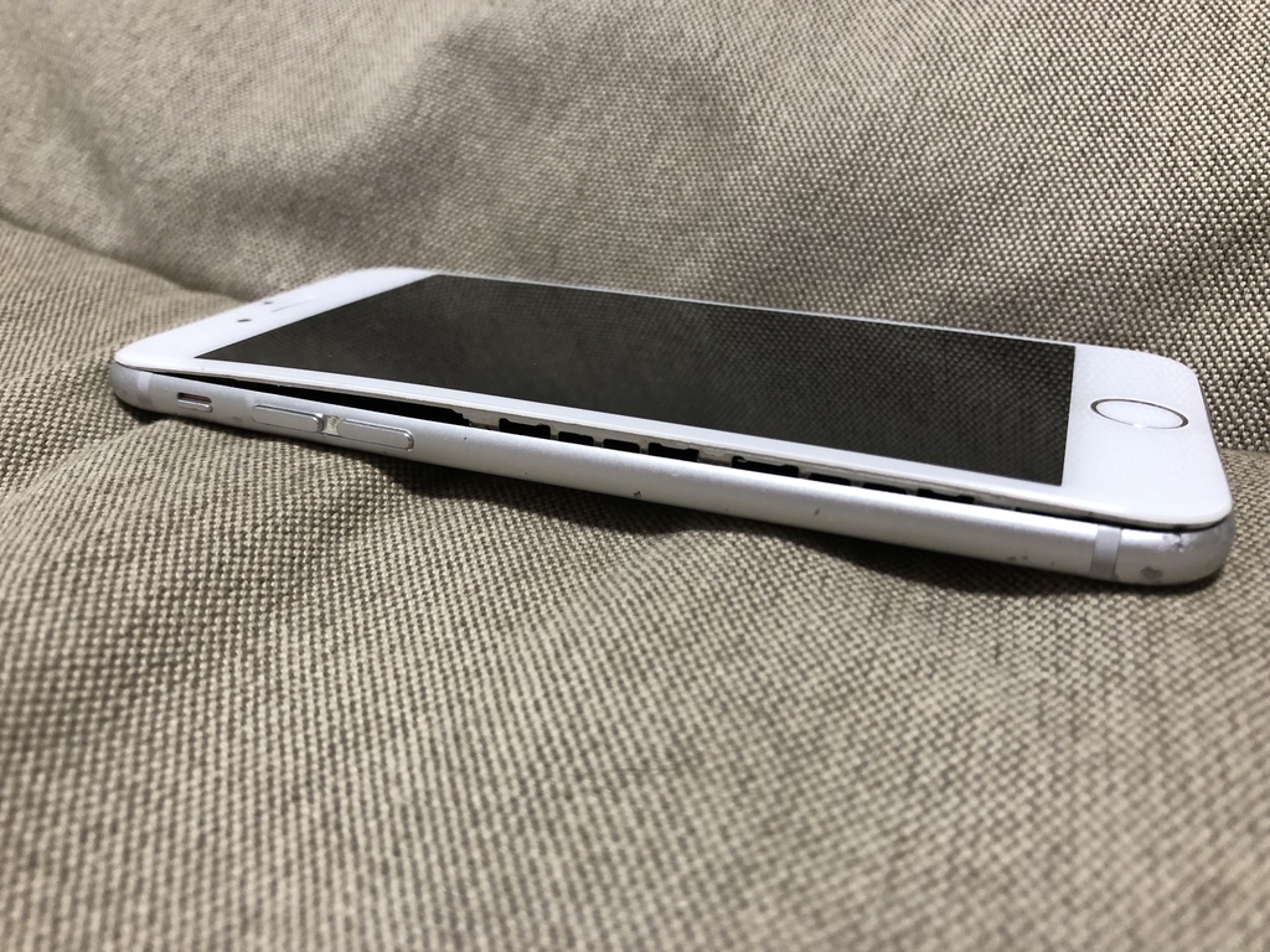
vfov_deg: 49.7
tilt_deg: -34.9
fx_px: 1027
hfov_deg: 63.4
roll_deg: -7.2
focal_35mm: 28
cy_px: 476
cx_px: 635
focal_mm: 3.99
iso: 50
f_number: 1.8
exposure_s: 1/16
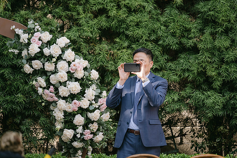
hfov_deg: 9.8
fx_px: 1383
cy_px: 79
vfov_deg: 6.5
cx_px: 118
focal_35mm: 210
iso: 320
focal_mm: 140
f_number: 2.8
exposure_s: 1/400
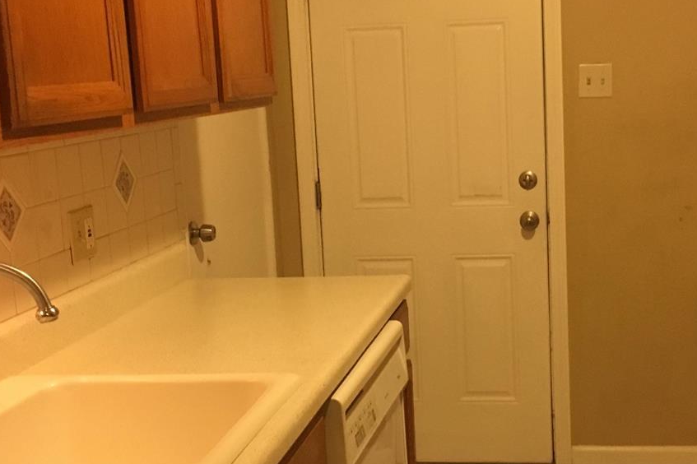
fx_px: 1103
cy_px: 252
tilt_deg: -7.1
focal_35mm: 57
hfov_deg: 34.8
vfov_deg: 23.8
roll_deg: +1.7
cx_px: 443
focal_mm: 4.15
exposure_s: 1/30
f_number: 2.2
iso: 200
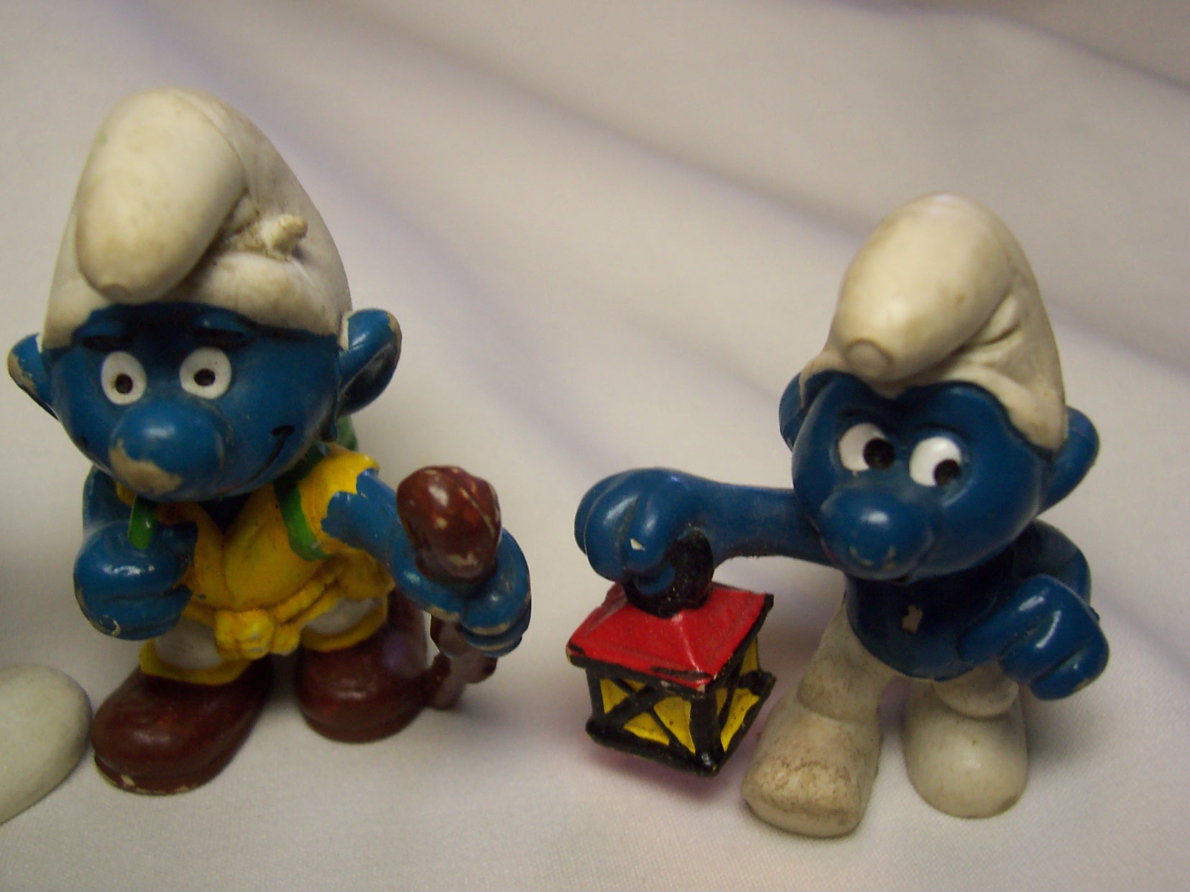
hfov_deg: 50.1
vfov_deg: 38.7
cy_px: 446
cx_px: 595
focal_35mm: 37
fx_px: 1272
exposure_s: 1/125
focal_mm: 5.6
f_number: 2.8
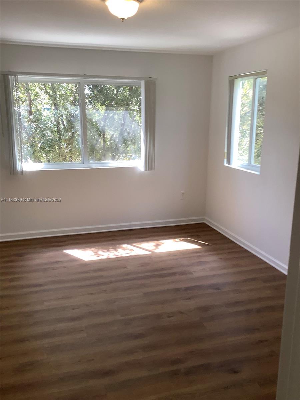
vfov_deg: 58.4
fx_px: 358
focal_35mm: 31
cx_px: 150
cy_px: 200
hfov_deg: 45.4
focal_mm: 3.3
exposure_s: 1/60
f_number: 2.4
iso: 50
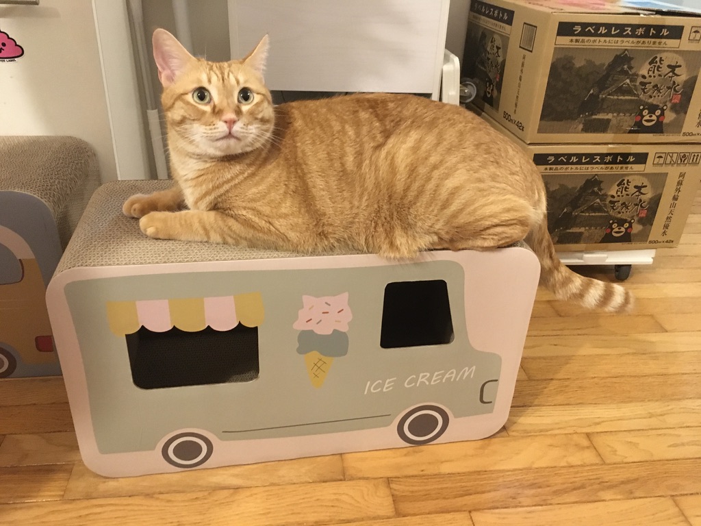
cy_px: 263
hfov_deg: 61.7
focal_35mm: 29
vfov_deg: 48.2
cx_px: 350
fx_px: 587
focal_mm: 4.15
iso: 250
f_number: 2.2
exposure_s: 1/15
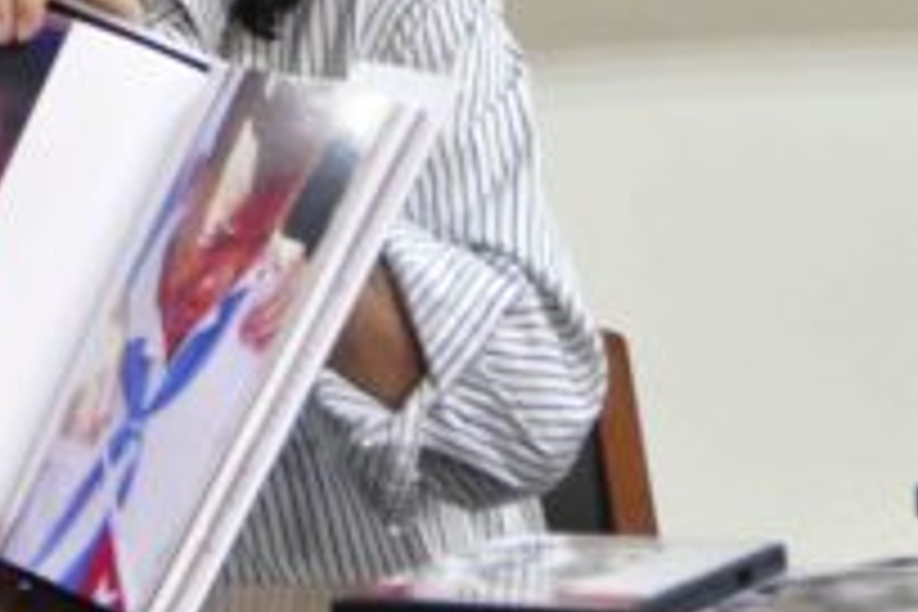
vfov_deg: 13.0
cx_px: 72
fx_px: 2677
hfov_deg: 19.1
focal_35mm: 105
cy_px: 86
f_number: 4.5
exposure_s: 1/30
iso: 800
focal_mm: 35
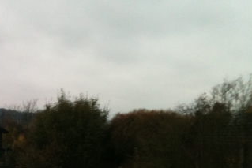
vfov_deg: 18.1
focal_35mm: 73
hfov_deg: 26.3
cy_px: 176
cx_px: 2
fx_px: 511
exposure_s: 1/15
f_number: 2.8
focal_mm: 3.85
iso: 80
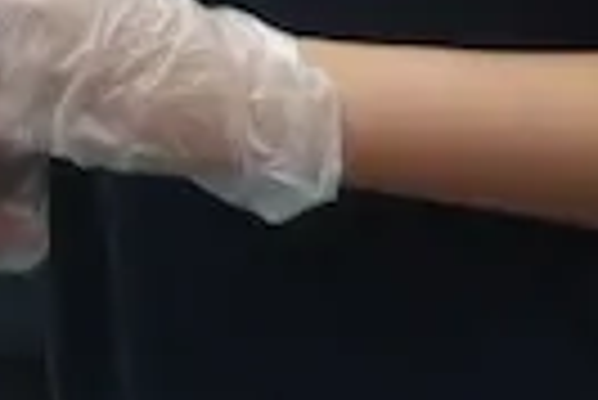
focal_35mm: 238
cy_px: 1440
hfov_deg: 7.0
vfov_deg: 5.3
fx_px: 3958
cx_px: 2208
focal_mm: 11.22
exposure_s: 1/40
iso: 200
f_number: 2.5
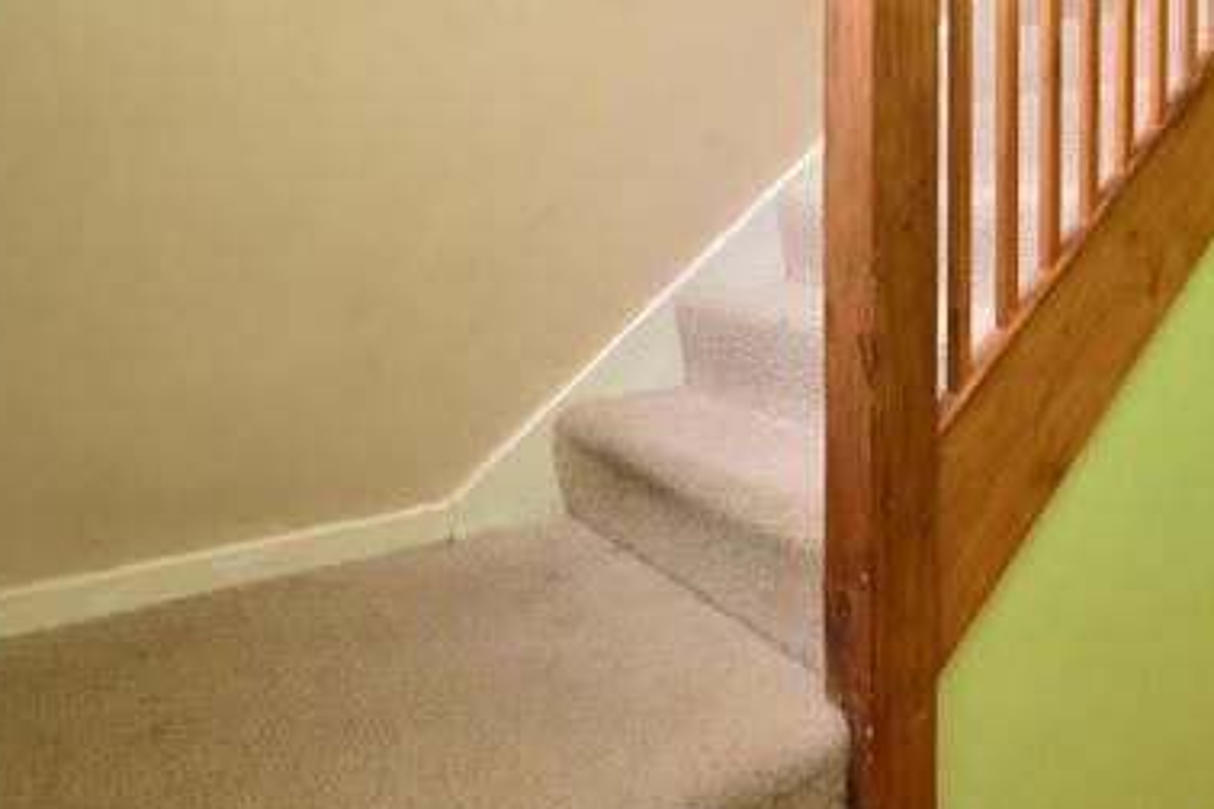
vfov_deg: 47.9
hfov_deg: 62.2
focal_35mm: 26
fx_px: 877
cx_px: 1008
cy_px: 213
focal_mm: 10
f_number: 5.6
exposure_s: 1/1.6
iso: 400
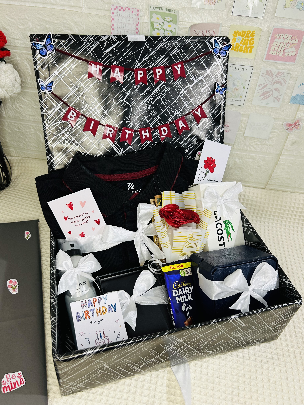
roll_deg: -5.6
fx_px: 304
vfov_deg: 67.3
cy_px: 202
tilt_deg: -39.4
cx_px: 152
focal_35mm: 26
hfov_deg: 53.1
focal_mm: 5.7
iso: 125
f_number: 1.5
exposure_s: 1/50
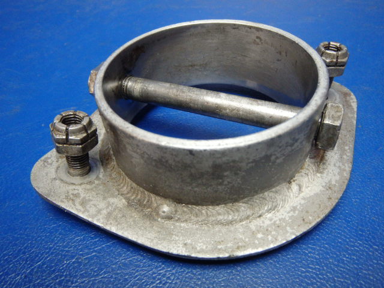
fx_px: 311
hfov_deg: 63.4
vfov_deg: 49.7
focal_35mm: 28
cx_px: 192
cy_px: 144
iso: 500
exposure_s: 1/30
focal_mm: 5
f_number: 3.9
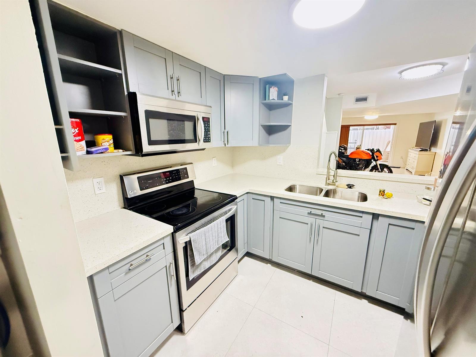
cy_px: 178
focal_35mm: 14
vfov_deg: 85.7
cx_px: 238
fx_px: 193
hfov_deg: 102.1
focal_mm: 2.22
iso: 800
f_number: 2.2
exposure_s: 1/60
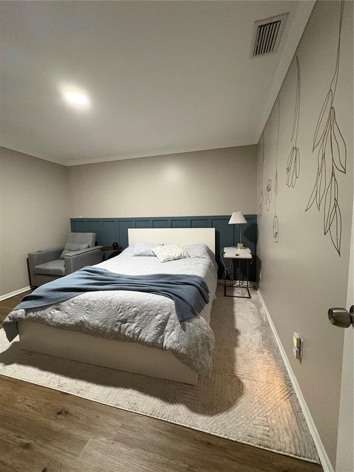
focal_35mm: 14
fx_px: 191
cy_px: 236
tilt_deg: -5.2
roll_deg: +1.6
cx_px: 177
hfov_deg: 85.7
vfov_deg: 102.1
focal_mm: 2.22
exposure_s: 1/60
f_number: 2.2
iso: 640
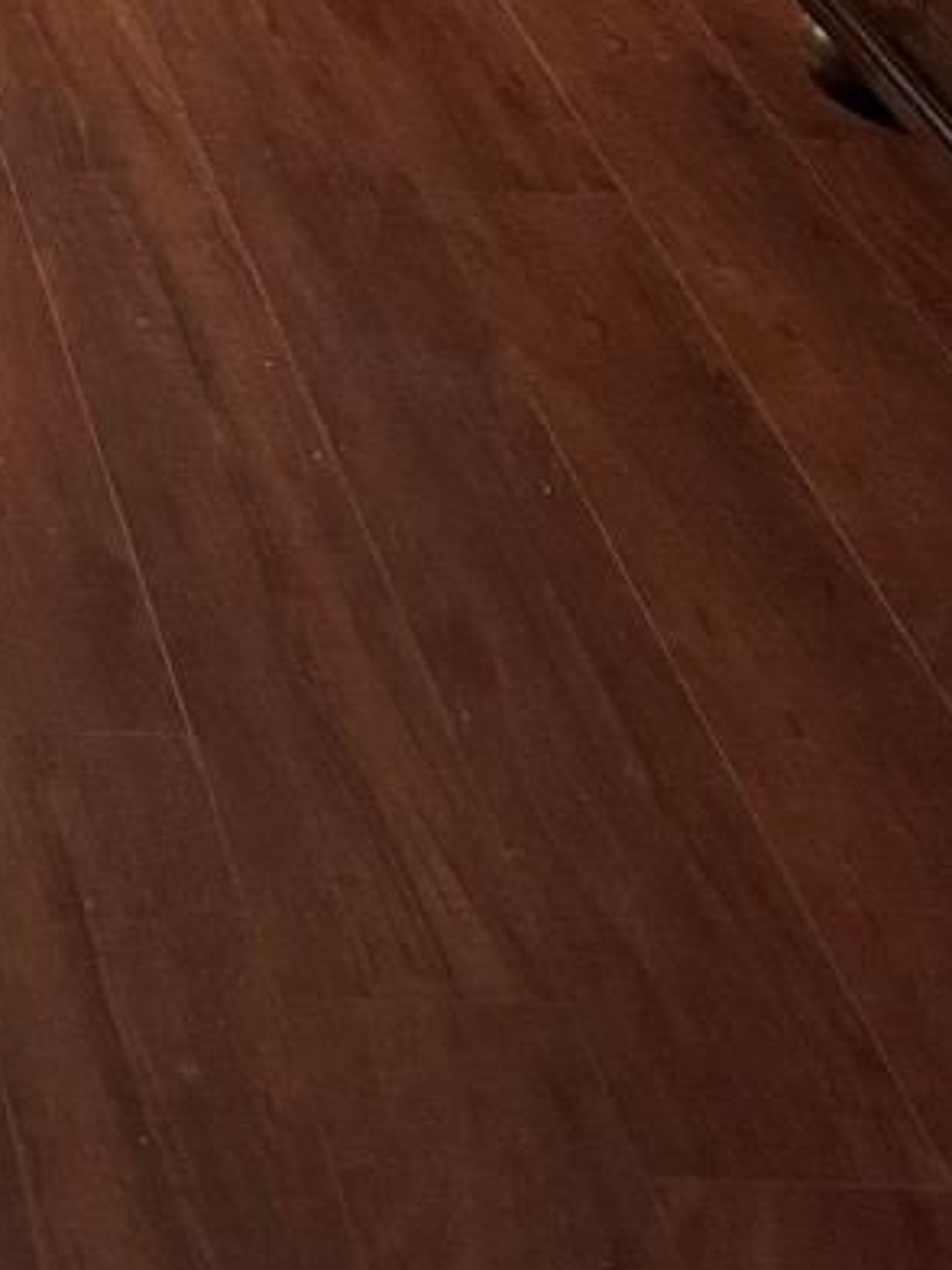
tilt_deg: -6.6
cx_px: -563
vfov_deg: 15.6
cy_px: -1312
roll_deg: -3.1
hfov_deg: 14.0
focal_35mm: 98
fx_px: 3594
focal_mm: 6.76
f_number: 1.78
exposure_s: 1/60
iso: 640
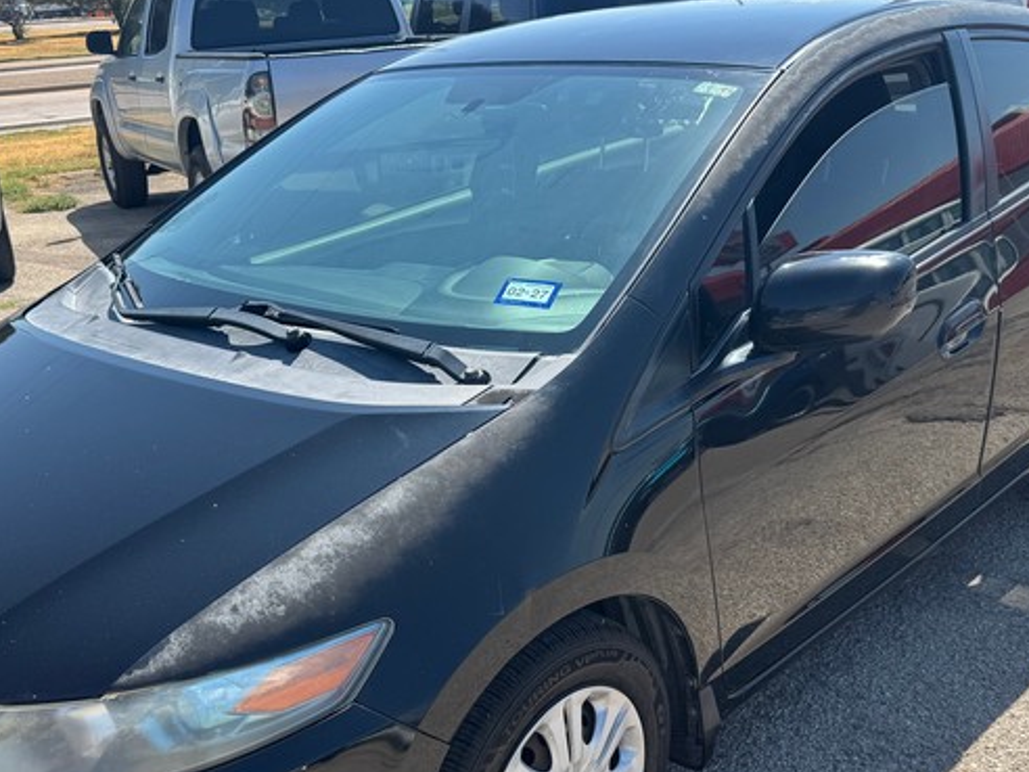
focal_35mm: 39
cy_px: 548
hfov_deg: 47.8
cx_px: 485
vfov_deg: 36.2
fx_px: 1159
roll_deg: +1.9
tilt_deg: -27.3
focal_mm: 6.76
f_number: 1.78
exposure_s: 1/2105
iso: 80
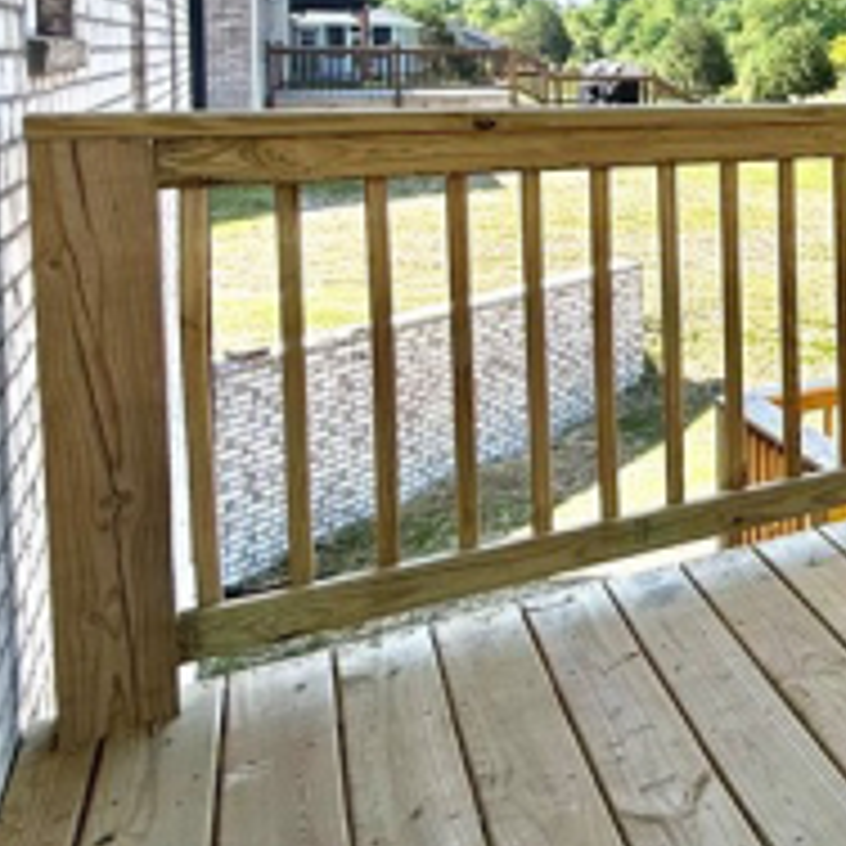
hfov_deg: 23.1
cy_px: 94
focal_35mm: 44
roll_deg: -0.1
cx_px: 1478
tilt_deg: -2.2
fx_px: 1217
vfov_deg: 36.1
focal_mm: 2.22
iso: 64
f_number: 2.2
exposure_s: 1/613
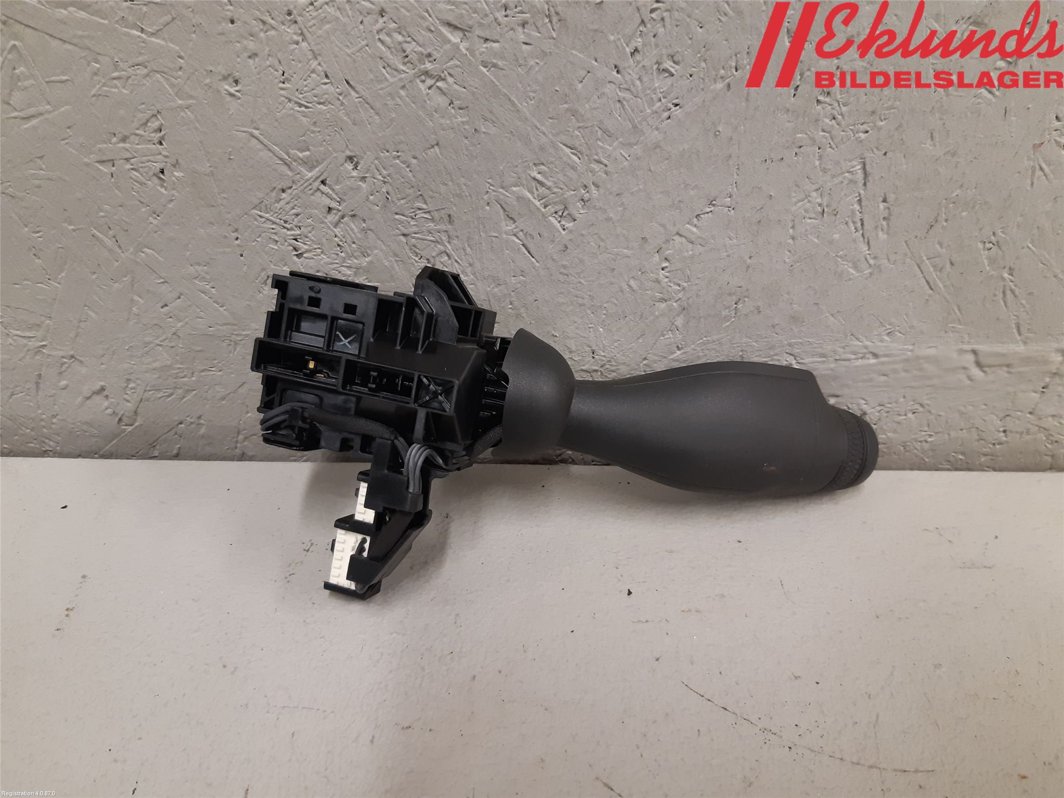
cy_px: 399
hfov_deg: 67.3
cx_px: 532
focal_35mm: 26
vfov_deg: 53.1
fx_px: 799
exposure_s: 1/50
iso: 160
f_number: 1.7
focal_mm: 3.93
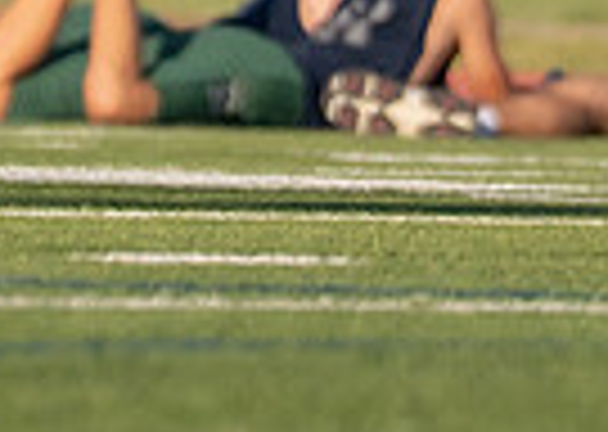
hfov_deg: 1.0
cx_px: -309
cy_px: -636
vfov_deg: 0.7
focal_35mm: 1929
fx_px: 33259
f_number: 2.8
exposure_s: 1/6400
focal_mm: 200
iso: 250
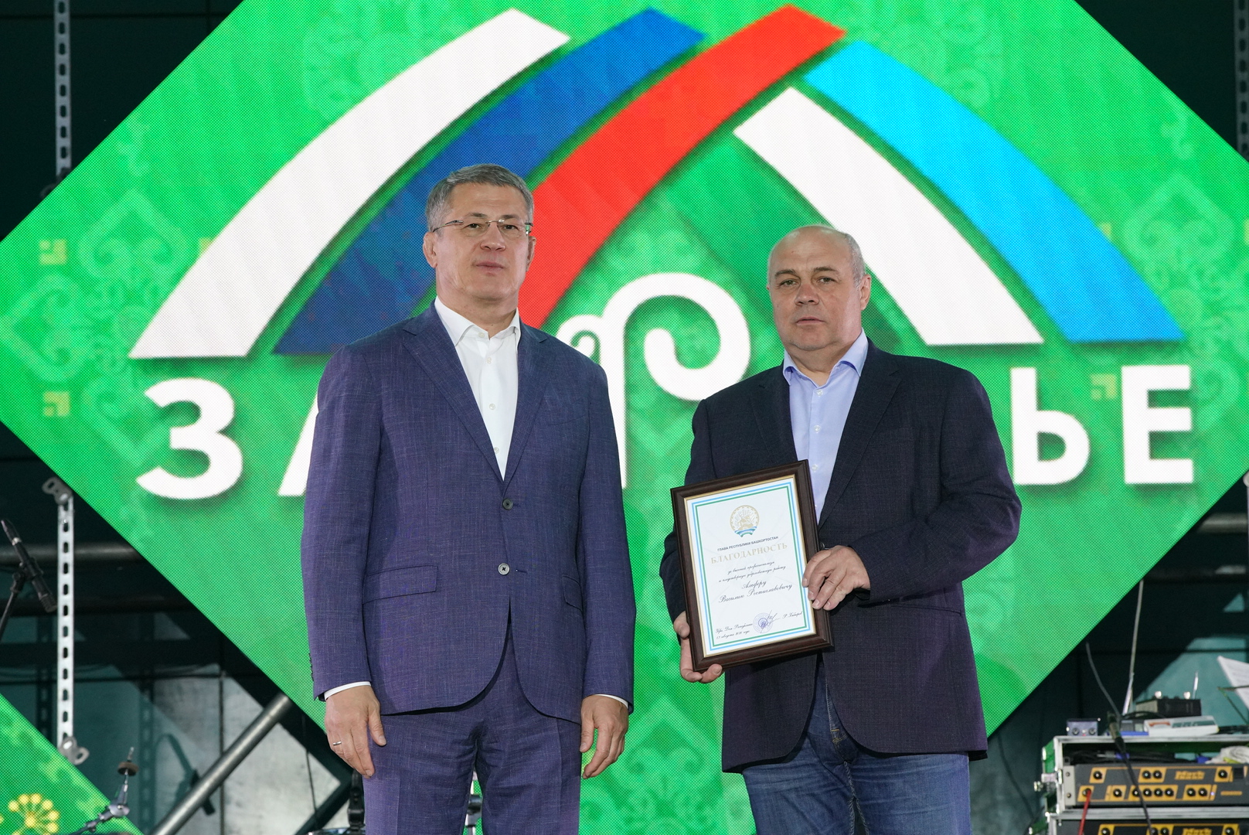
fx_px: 6249
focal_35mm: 180
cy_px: 418
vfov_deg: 7.6
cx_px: 624
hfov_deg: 11.4
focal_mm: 180
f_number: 8
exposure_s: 1/400
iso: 4000
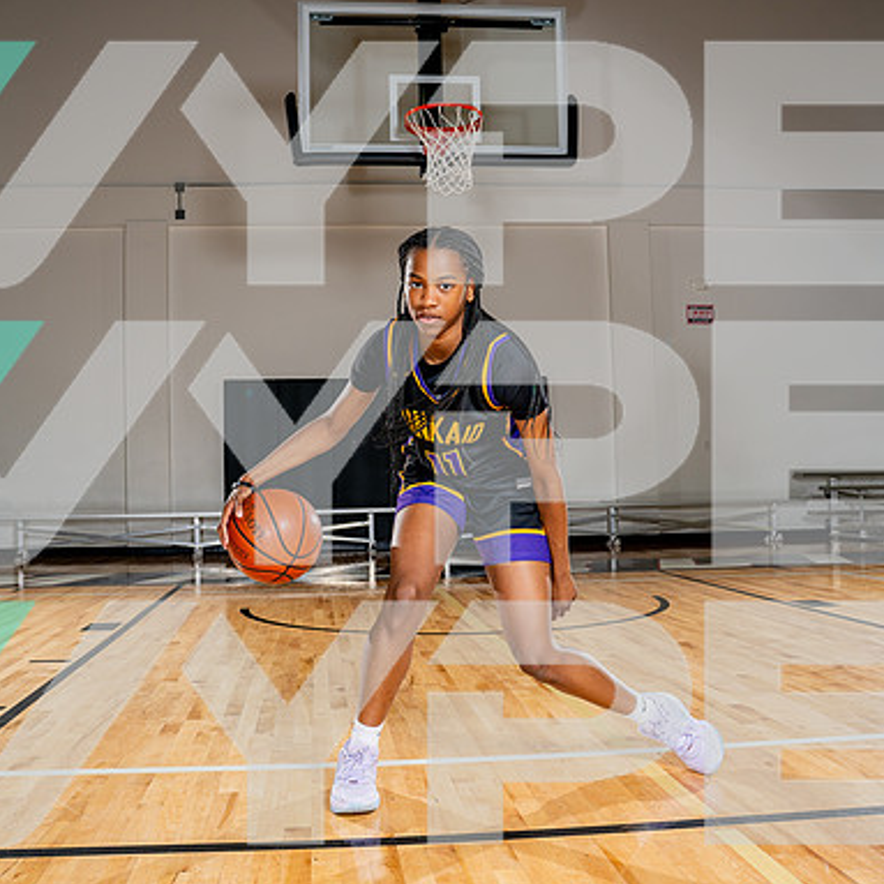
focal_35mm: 36
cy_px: 444
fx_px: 1040
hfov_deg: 46.0
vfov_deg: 46.0
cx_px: 390
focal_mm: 28
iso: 200
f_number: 5.6
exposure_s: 1/250
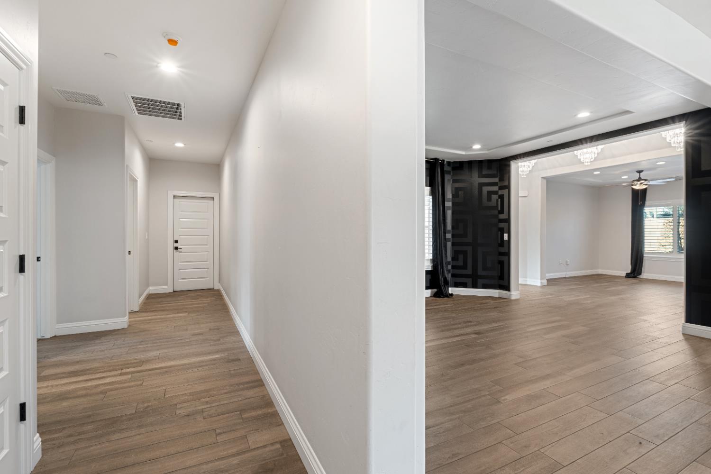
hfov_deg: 95.0
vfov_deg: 72.1
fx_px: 326
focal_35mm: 16
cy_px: 237
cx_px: 356
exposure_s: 3.2
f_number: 8
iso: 80
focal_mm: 11
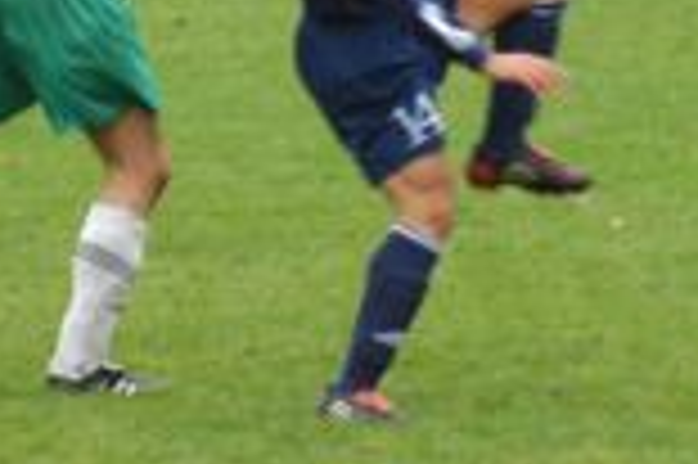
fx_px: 14972
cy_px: 128
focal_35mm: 773
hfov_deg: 2.7
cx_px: 279
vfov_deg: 1.8
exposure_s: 1/250
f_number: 4.5
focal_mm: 200
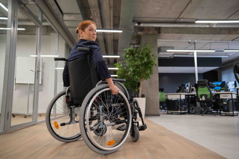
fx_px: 159
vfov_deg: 53.1
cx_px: 120
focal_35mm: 24
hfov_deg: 73.8
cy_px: 80
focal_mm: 24
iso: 800
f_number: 1.8
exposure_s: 1/400
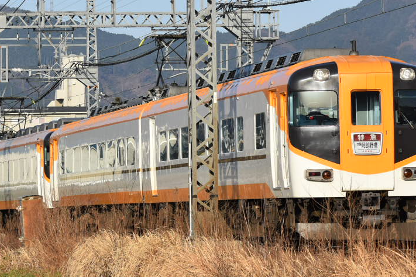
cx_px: 132
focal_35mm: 284
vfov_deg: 4.8
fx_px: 3280
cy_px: 165
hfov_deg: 7.3
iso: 400
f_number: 6.3
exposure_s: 1/1600
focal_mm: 105
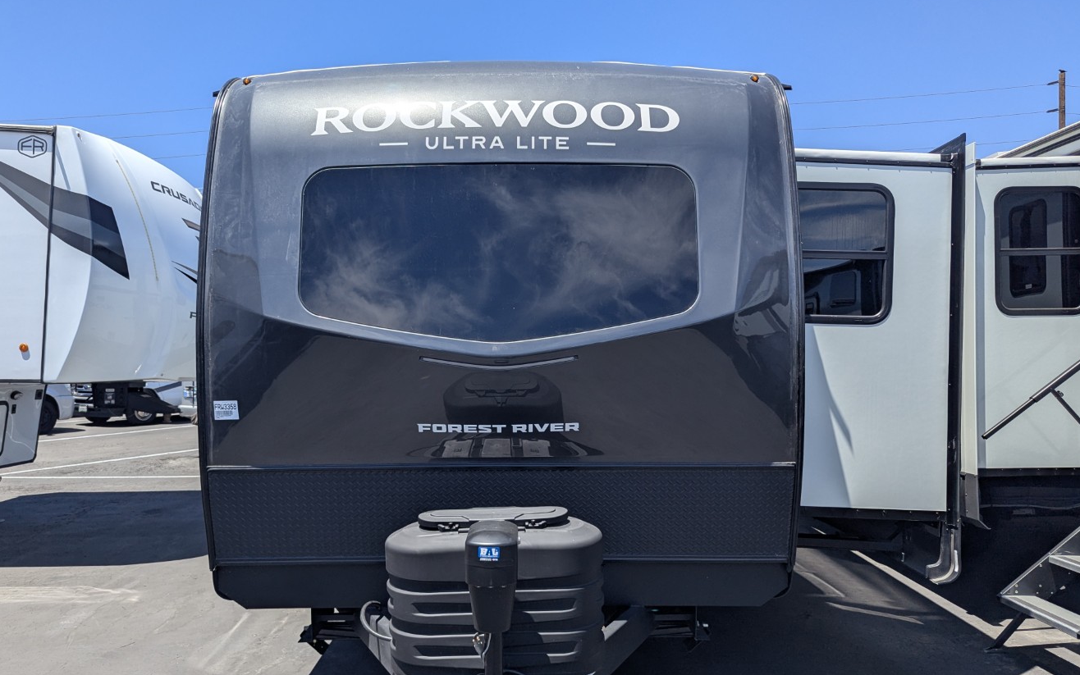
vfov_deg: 46.0
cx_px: 518
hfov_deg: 68.4
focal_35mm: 27
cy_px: 359
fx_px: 795
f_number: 1.85
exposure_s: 1/1825
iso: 45
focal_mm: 6.81
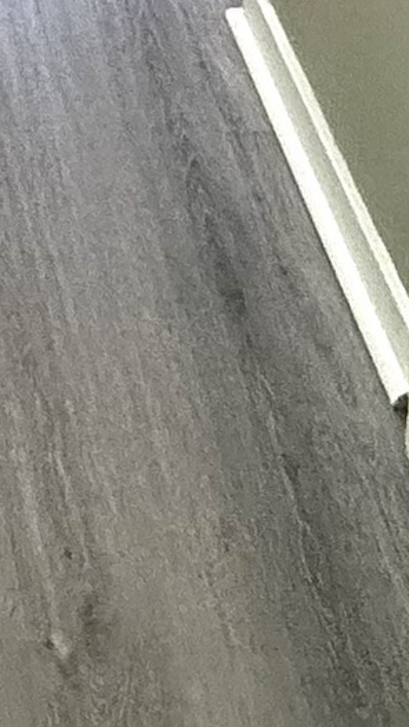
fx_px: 1715
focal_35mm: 89
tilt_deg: -10.2
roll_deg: +0.0
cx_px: -253
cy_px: -856
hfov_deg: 12.7
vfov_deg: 16.2
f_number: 2.2
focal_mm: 2.22
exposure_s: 1/120
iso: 250
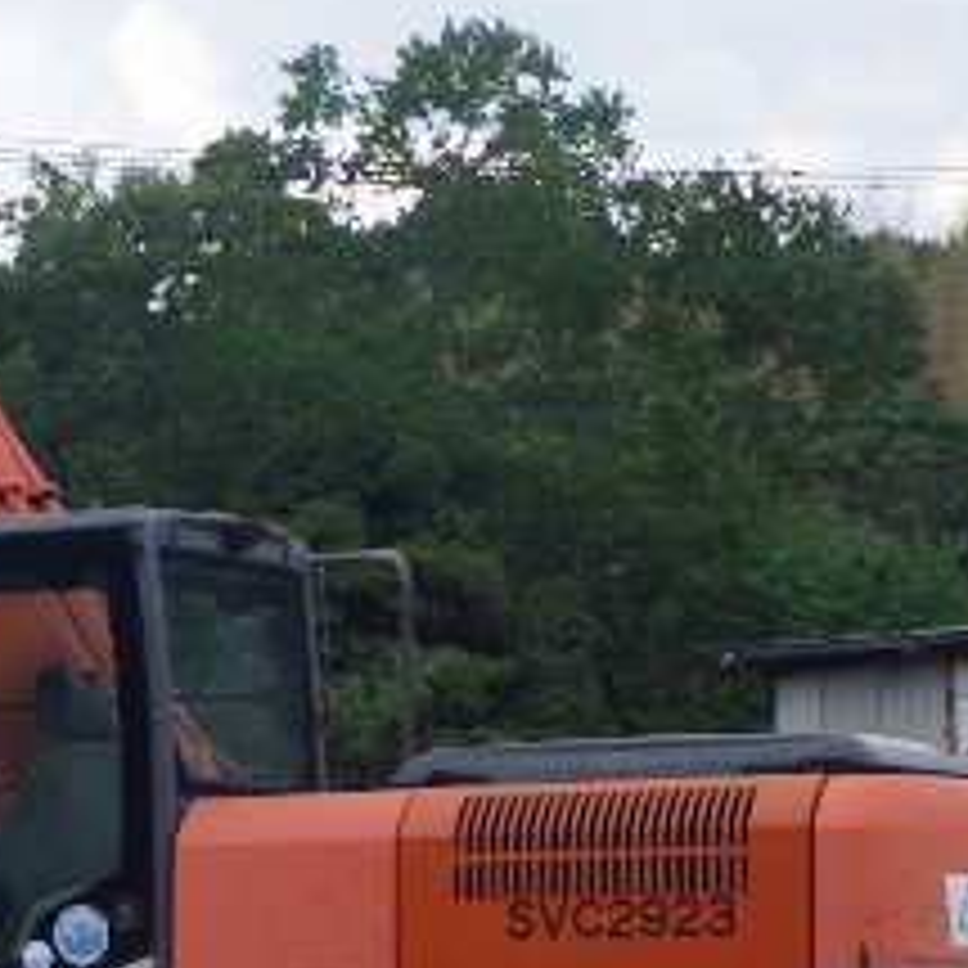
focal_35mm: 134
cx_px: 0
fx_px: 4239
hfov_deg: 12.9
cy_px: 689
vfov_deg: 13.0
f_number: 5.3
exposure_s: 1/500
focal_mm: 9.1
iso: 250
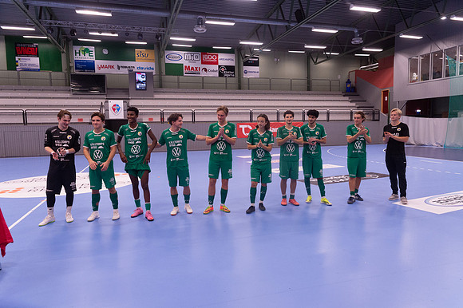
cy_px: 154
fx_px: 317
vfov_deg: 51.8
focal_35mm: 25
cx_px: 232
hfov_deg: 72.3
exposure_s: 1/250
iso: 2500
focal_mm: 24
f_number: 5
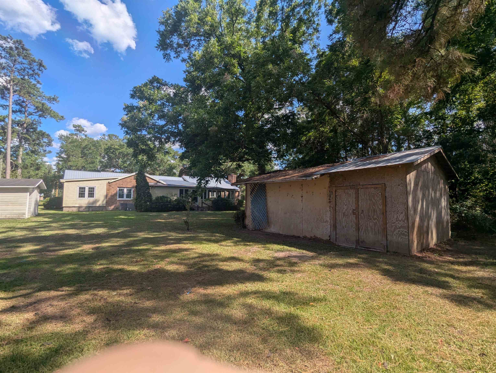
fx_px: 230
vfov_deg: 78.2
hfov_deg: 94.4
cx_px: 248
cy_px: 186
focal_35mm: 16
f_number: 2.2
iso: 51
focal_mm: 2.35
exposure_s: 1/1431
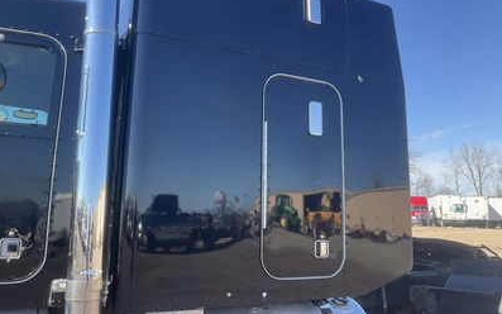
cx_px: 250
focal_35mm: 31
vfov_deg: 40.5
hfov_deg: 61.2
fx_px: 424
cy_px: 143
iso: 25
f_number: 1.8
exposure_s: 1/422
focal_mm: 3
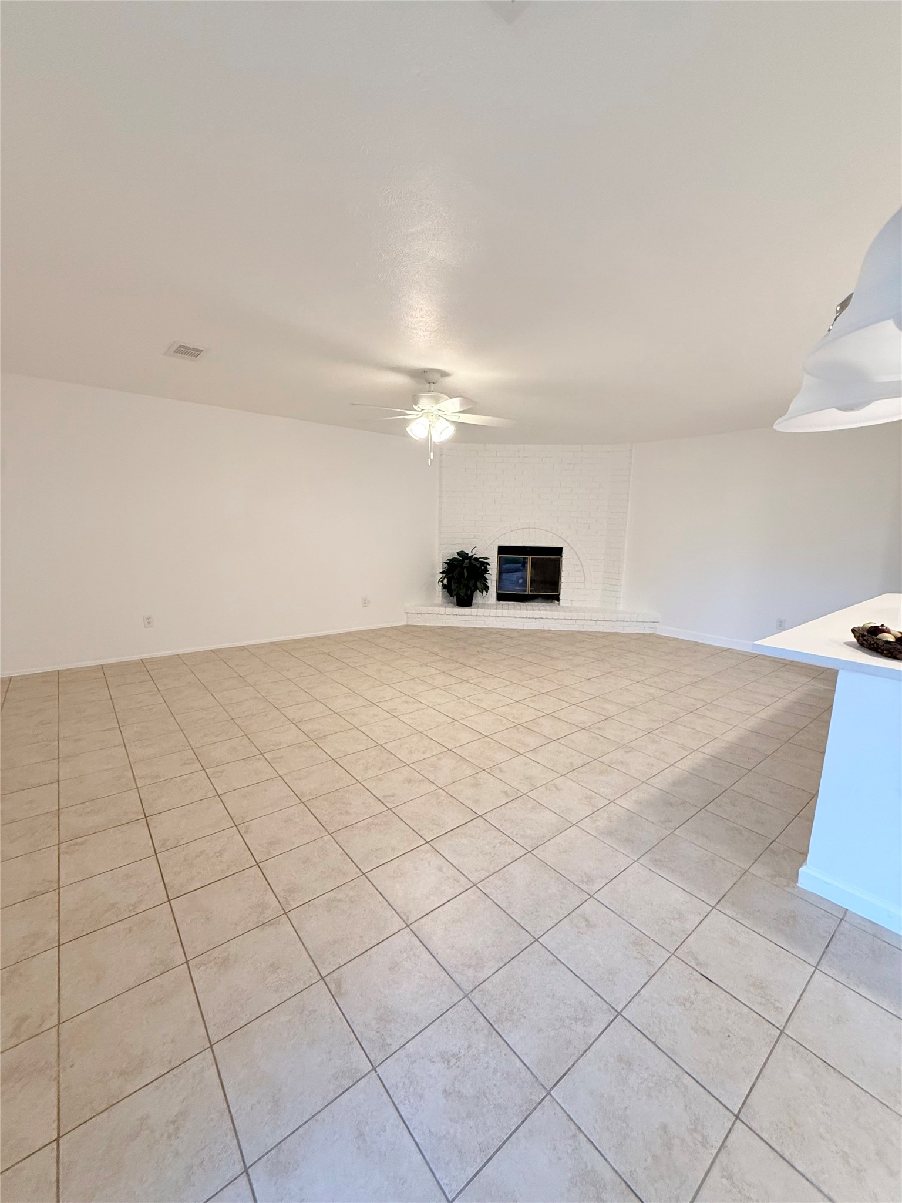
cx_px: 451
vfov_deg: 102.1
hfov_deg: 85.7
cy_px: 602
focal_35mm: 14
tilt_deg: -8.9
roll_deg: -1.6
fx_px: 486
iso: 400
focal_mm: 2.22
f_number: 2.2
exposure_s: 1/120
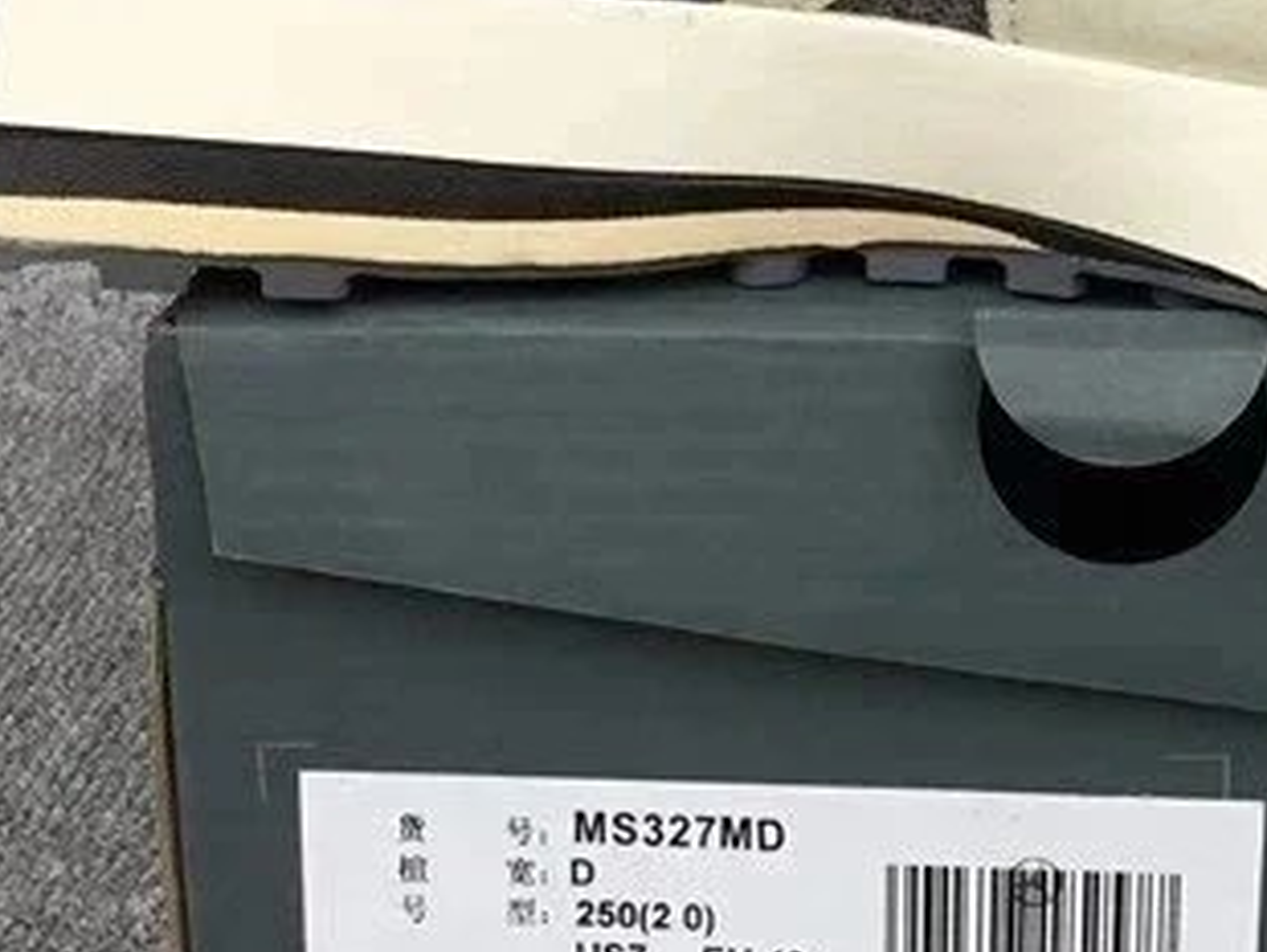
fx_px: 3297
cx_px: 1132
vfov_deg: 16.3
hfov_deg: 21.3
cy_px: 161
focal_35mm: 90
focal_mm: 3.3
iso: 32
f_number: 2.4
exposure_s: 1/120
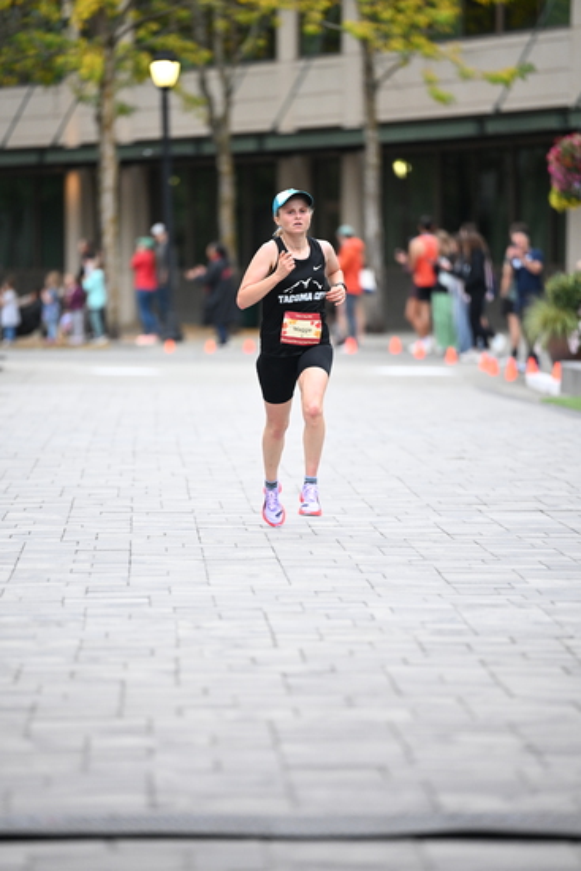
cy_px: 436
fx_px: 4838
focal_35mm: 200
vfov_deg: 10.3
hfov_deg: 6.9
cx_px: 290
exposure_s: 1/800
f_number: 2.8
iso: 1600
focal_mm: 200
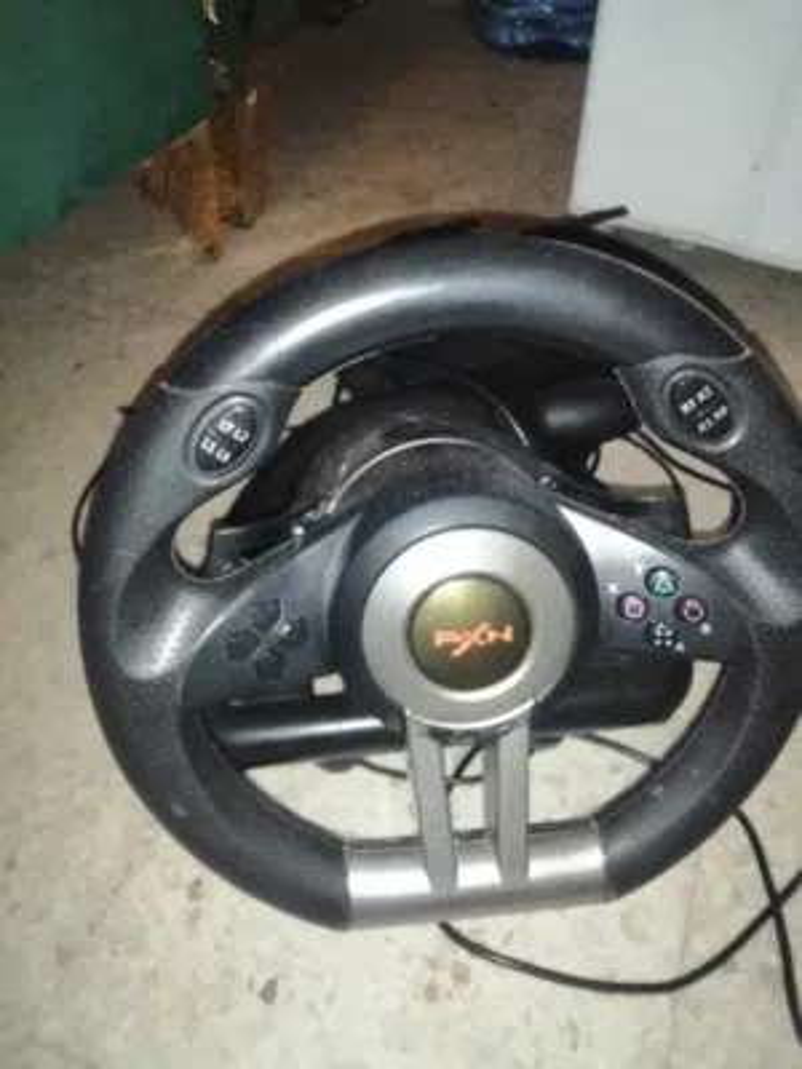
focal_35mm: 26
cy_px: 534
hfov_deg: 53.1
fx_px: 803
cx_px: 401
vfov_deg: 67.3
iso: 640
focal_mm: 3.62
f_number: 1.8
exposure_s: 1/16.7
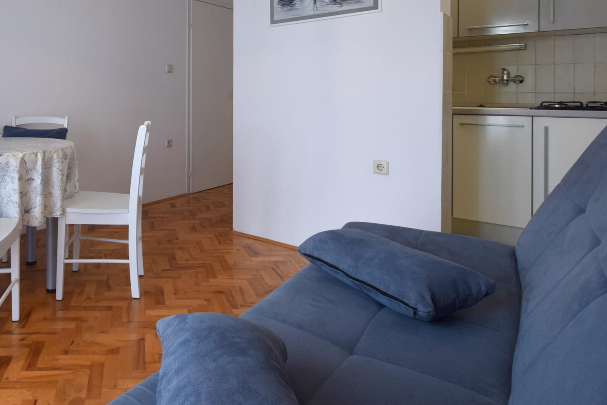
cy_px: 81
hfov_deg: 66.3
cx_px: 140
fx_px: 421
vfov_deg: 48.4
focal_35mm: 25
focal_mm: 10
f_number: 5
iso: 400
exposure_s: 1/100
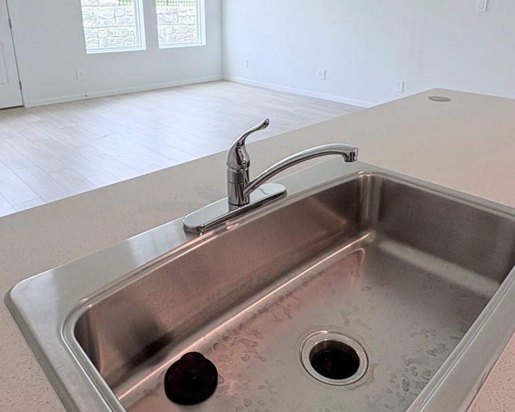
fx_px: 427
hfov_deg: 62.2
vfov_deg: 50.4
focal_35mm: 28
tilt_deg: -15.1
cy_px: 129
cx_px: 273
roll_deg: -0.5
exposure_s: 1/131
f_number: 2.2
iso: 64
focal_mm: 2.22
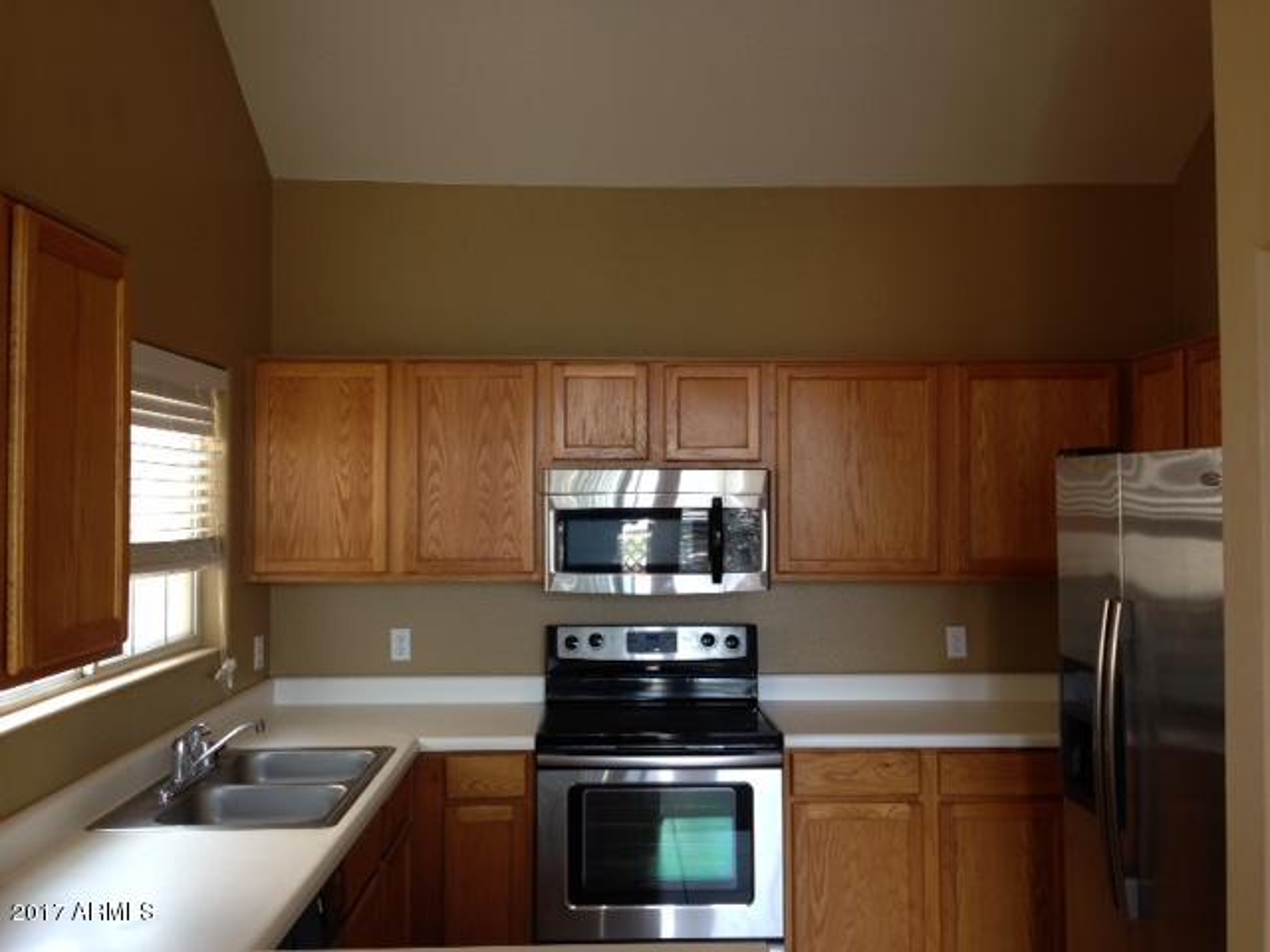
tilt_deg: +0.9
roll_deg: +0.7
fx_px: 1211
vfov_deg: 42.9
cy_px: 476
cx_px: 635
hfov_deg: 55.4
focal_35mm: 33
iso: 50
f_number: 2.4
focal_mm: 4.12
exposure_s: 1/30
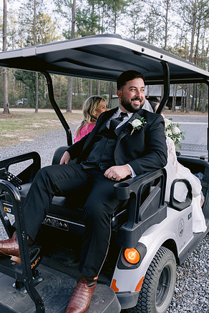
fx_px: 313
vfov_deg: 53.1
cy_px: 159
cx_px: 104
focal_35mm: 36
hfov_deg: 36.9
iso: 400
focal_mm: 35
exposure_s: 1/100
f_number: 5.6
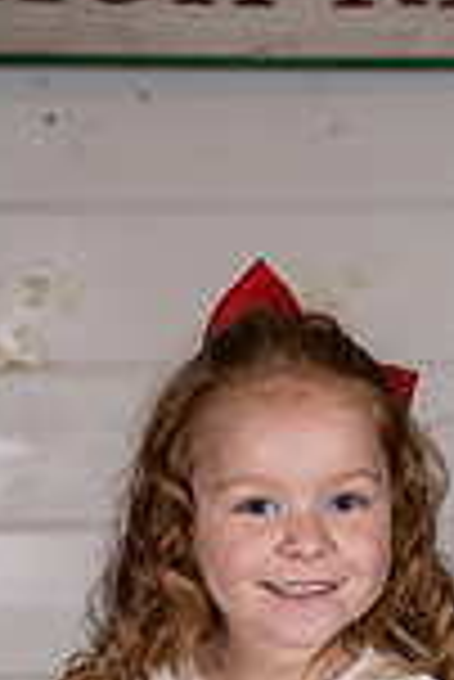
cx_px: 328
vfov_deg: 14.2
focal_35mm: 137
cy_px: 941
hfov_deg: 10.0
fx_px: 2585
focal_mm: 46
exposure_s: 1/250
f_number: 4
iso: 200
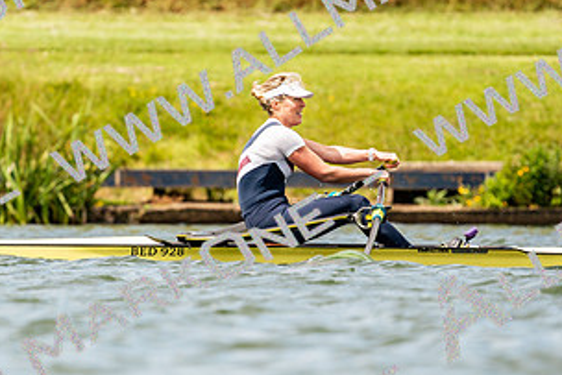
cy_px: 188
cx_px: 279
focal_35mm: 1145
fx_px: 17882
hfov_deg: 1.8
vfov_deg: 1.2
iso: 320
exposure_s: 1/2000
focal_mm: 600
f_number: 6.3
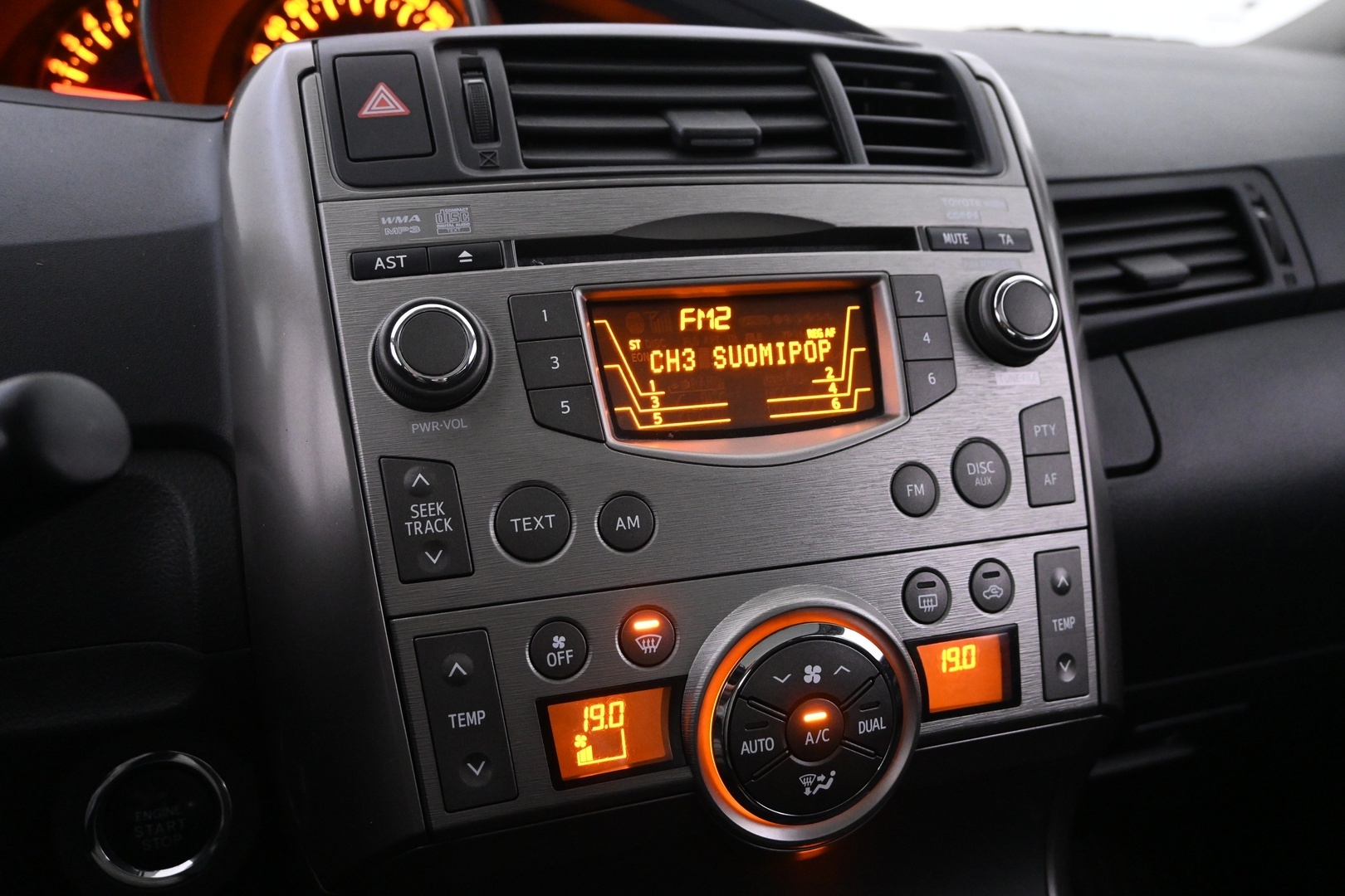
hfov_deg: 63.2
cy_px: 448
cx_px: 672
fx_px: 1093
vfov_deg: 44.6
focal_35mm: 29
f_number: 3.8
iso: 3200
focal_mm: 19.5
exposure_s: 1/40
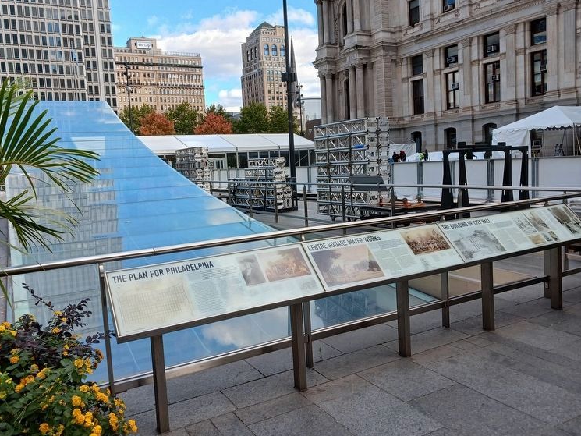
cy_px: 203
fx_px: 487
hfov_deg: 61.6
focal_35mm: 29
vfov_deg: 48.2
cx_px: 276
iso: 20
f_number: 1.8
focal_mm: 4
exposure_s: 1/131
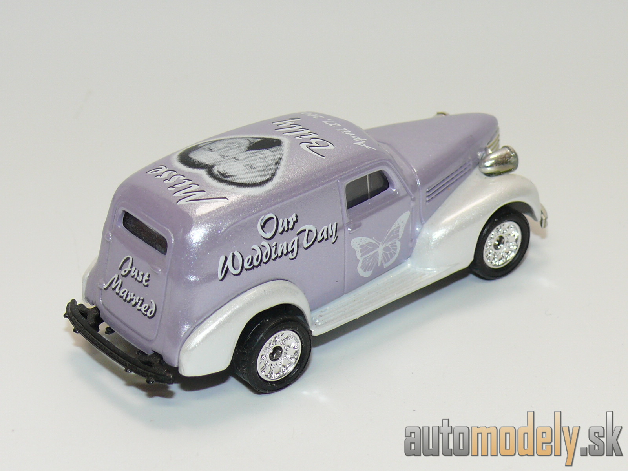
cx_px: 314
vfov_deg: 14.4
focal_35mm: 103
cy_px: 236
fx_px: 1869
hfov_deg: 19.1
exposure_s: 1/30
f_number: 4
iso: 100
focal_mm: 13.5
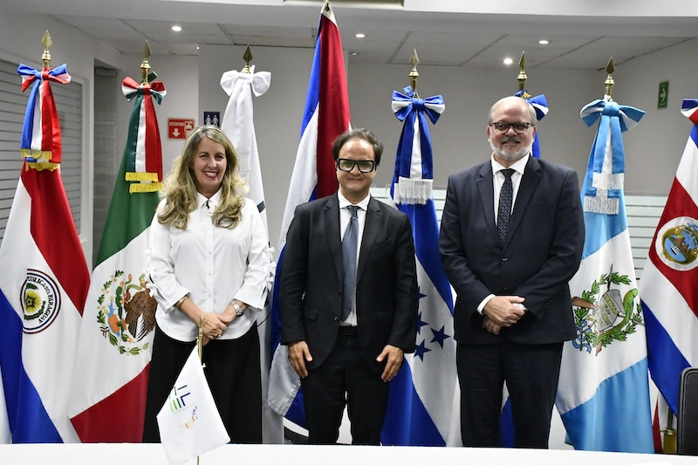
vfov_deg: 26.5
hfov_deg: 38.9
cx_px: 349
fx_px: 989
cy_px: 232
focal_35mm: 51
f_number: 7.1
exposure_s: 1/200
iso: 10000
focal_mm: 34
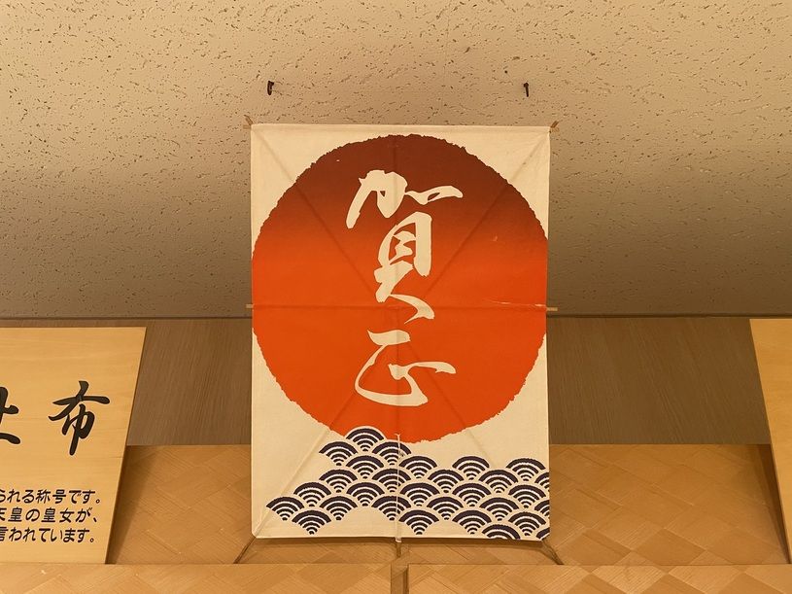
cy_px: 297
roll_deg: -0.3
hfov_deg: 67.3
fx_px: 595
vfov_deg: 53.1
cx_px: 396
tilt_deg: +37.4
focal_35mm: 26
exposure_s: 1/60
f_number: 1.6
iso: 200
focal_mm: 4.2
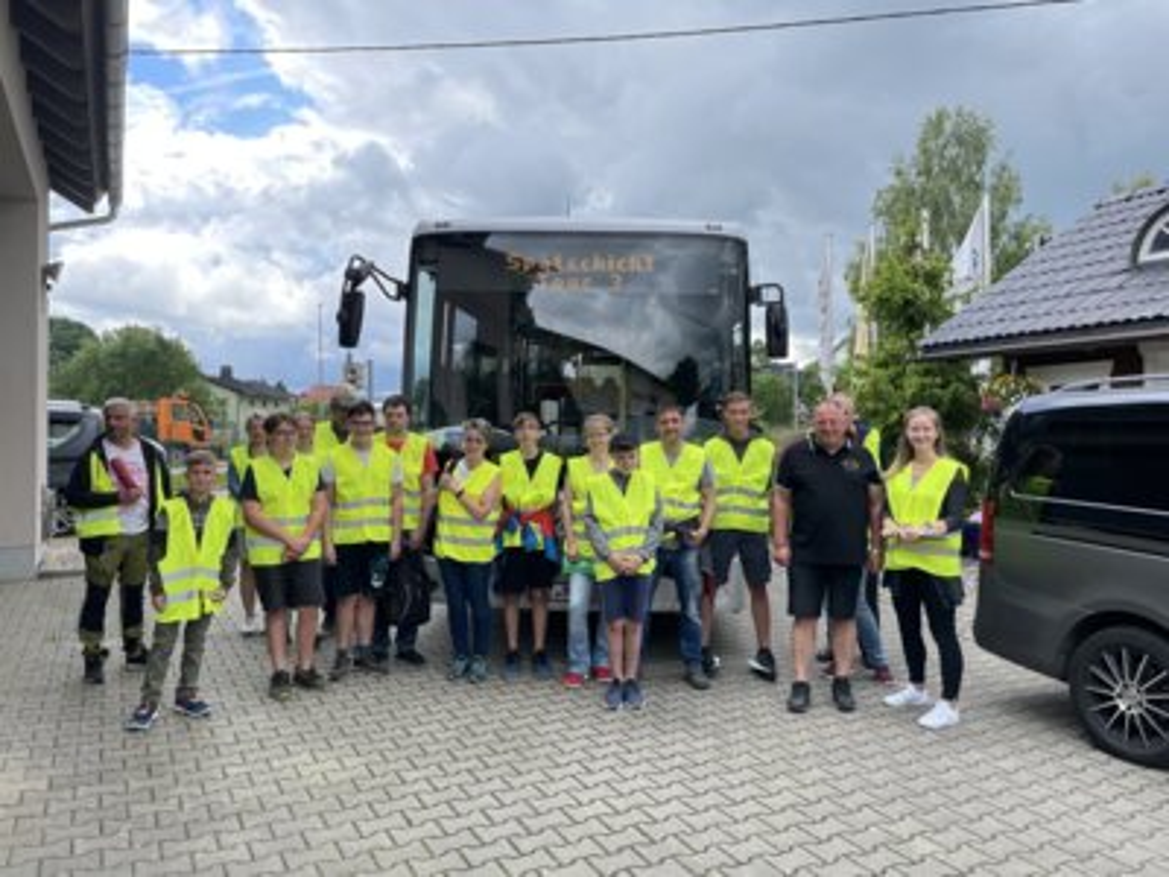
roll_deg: +0.2
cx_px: 584
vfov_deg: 53.1
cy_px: 438
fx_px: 878
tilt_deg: +0.7
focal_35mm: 26
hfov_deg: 67.3
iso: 32
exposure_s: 1/849
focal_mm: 4.2
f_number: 1.6
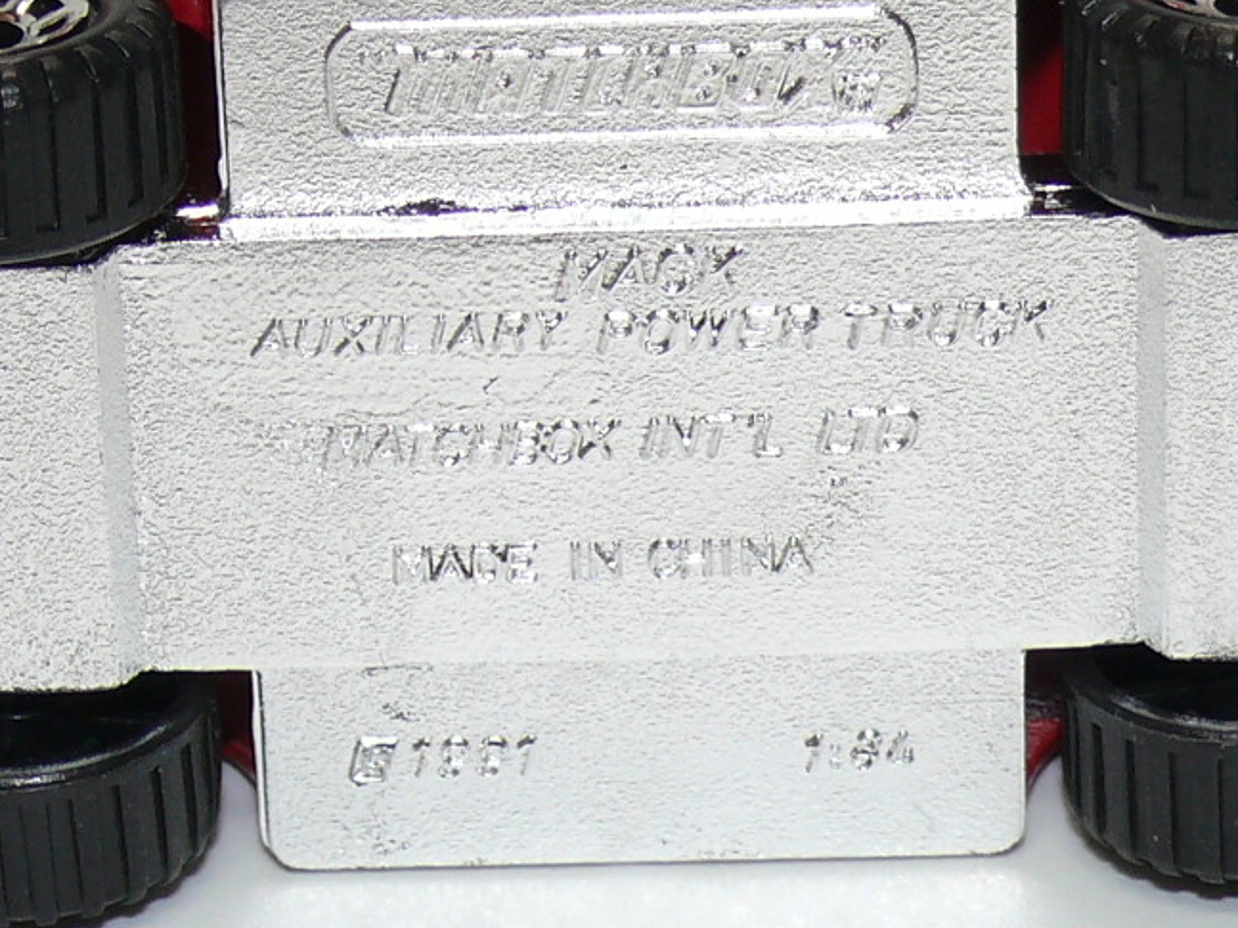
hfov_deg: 9.0
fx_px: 7867
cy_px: 178
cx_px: 651
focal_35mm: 220
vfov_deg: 6.7
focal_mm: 12.5
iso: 100
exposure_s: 1/30
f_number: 4
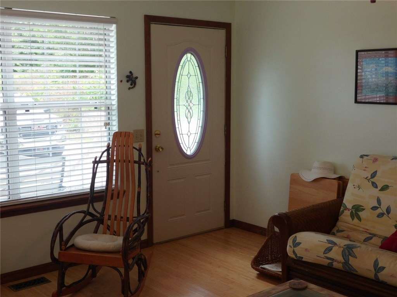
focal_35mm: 45
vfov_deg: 32.2
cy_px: 148
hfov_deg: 42.1
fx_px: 516
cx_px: 198
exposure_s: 1/60
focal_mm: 8
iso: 125
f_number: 3.7
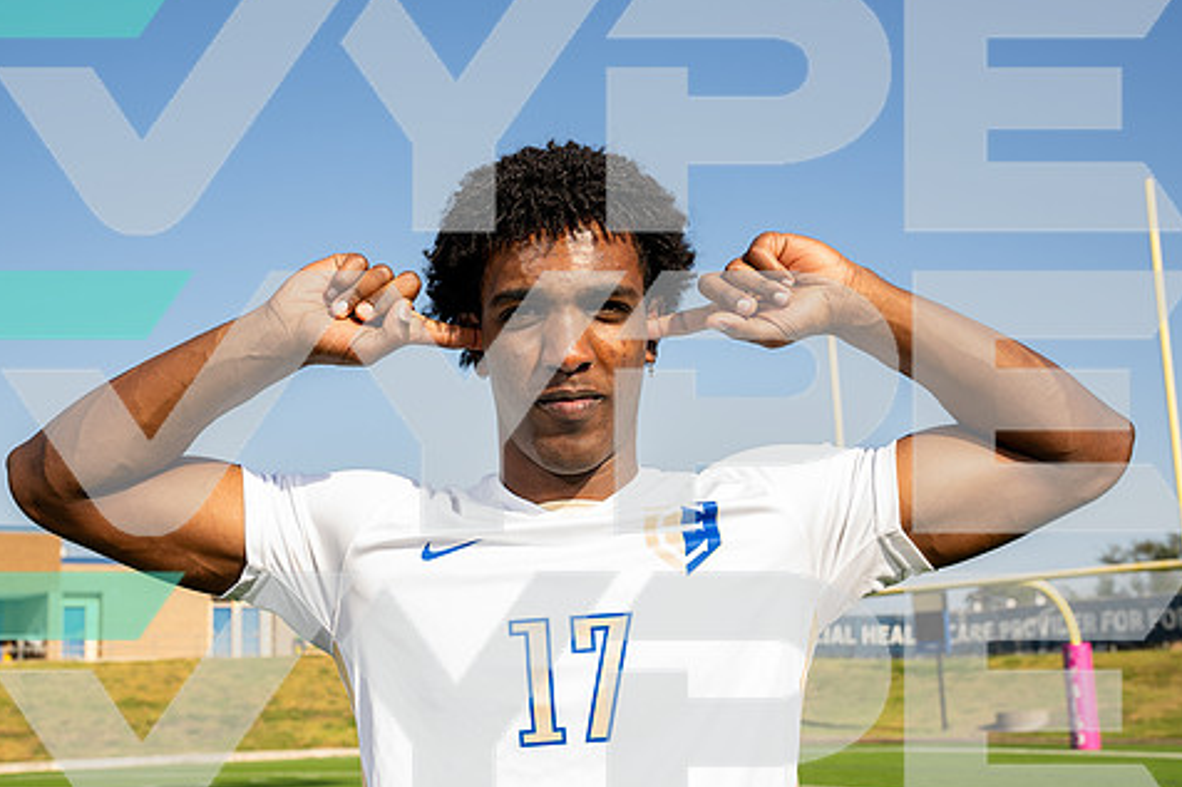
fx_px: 1641
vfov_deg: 27.0
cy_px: 403
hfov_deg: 39.6
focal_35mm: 50
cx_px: 566
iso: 50
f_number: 7.1
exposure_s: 1/125
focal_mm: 41
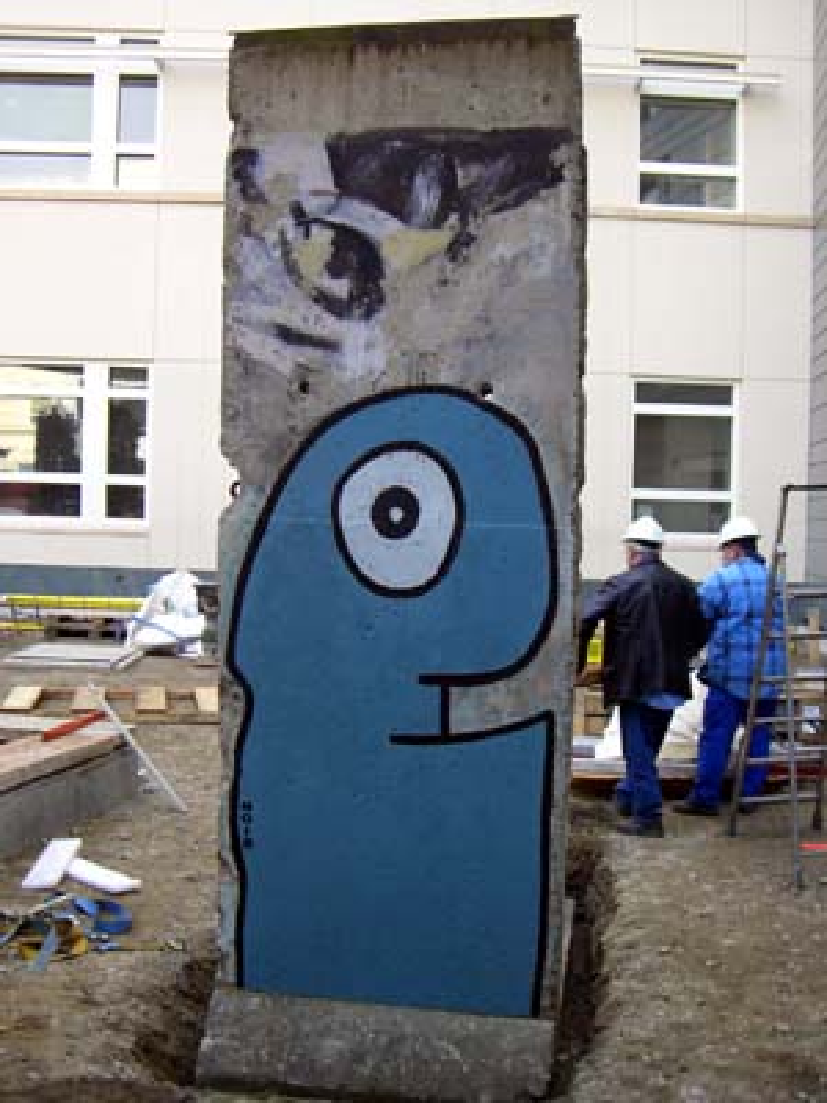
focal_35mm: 38
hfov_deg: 37.7
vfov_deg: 49.0
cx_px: 414
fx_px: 1210
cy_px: 552
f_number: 2.7
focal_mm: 6.2
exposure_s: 1/100
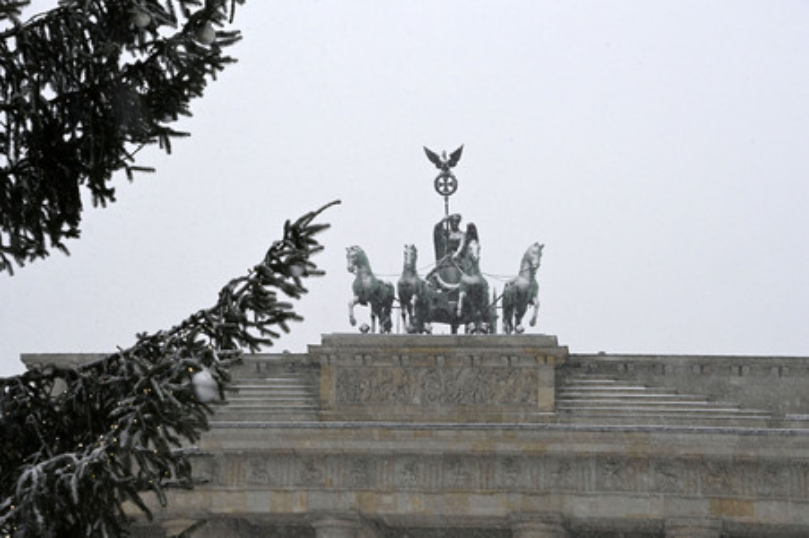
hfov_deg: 20.4
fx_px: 2246
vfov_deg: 13.7
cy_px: 269
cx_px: 404
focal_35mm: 100
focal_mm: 100
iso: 1600
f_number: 11
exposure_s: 1/160
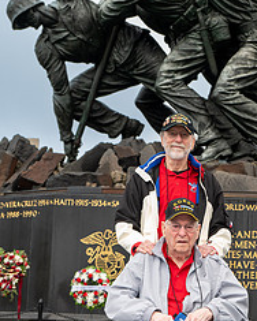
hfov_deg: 15.8
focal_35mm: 97
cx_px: 172
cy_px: 191
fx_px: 922
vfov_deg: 19.7
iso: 250
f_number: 6.3
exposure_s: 1/100
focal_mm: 54
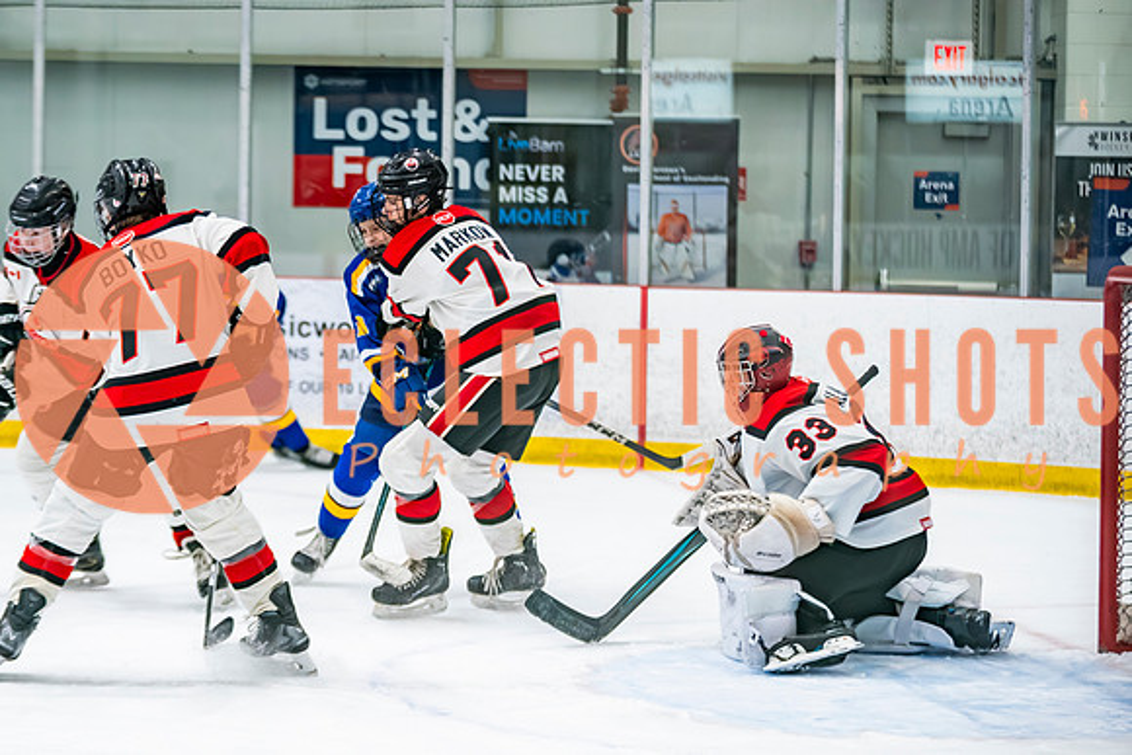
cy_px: 378
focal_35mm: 139
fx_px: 4382
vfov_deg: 9.9
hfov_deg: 14.7
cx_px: 359
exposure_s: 1/640
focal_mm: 102
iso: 2500
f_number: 2.8
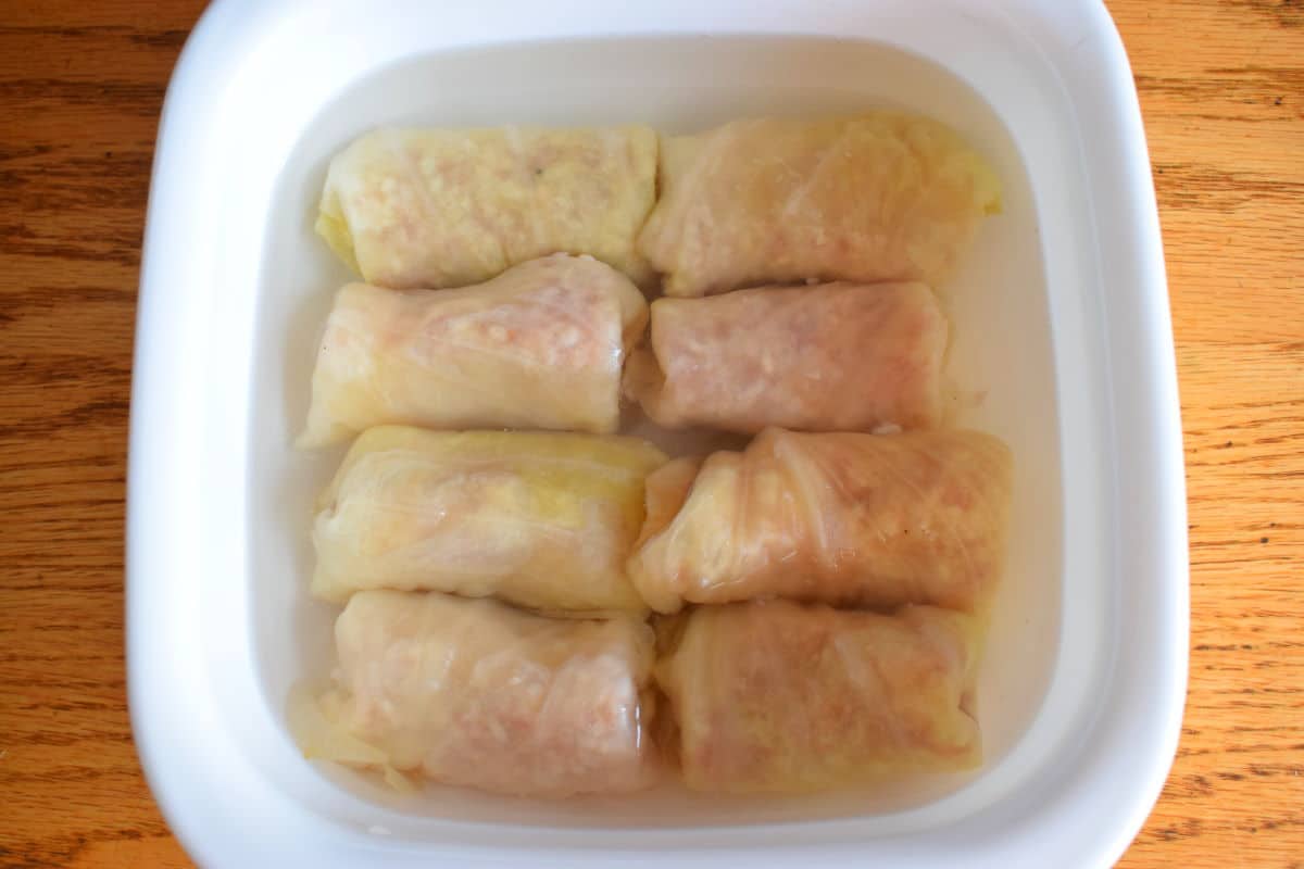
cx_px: 652
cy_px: 434
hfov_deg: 53.1
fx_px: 1304
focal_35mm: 36
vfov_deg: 36.9
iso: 640
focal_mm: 24
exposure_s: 1/125
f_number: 5.6
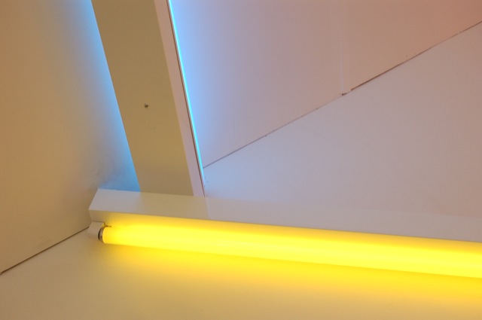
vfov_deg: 21.5
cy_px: 160
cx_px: 241
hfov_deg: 31.9
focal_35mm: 63
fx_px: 842
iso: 800
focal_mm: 42
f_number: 8
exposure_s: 1/250
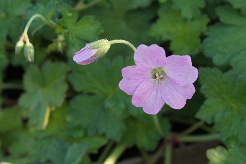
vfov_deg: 9.1
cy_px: 82
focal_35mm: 150
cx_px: 123
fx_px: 1025
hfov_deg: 13.7
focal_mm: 100
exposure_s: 1/160
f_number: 5.6
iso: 320
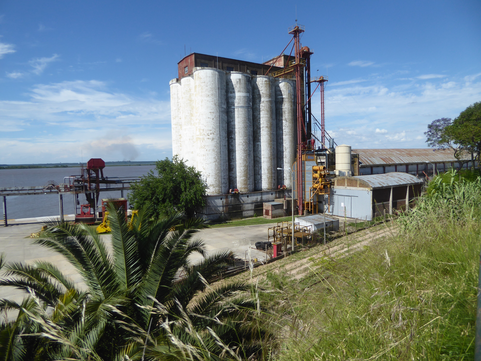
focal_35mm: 25
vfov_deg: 54.9
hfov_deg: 69.4
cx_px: 240
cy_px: 180
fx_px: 347
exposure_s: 1/1300
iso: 80
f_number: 3.3
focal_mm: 4.3
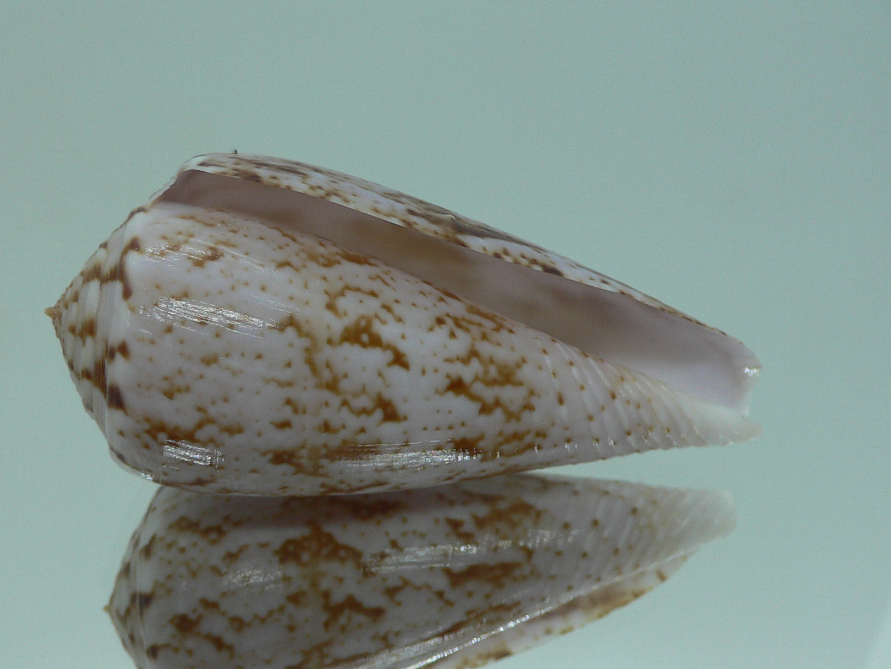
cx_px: 372
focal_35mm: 44
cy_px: 370
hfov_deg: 42.8
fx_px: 1133
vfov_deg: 32.8
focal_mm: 4.6
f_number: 2.8
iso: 80
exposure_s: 1/60
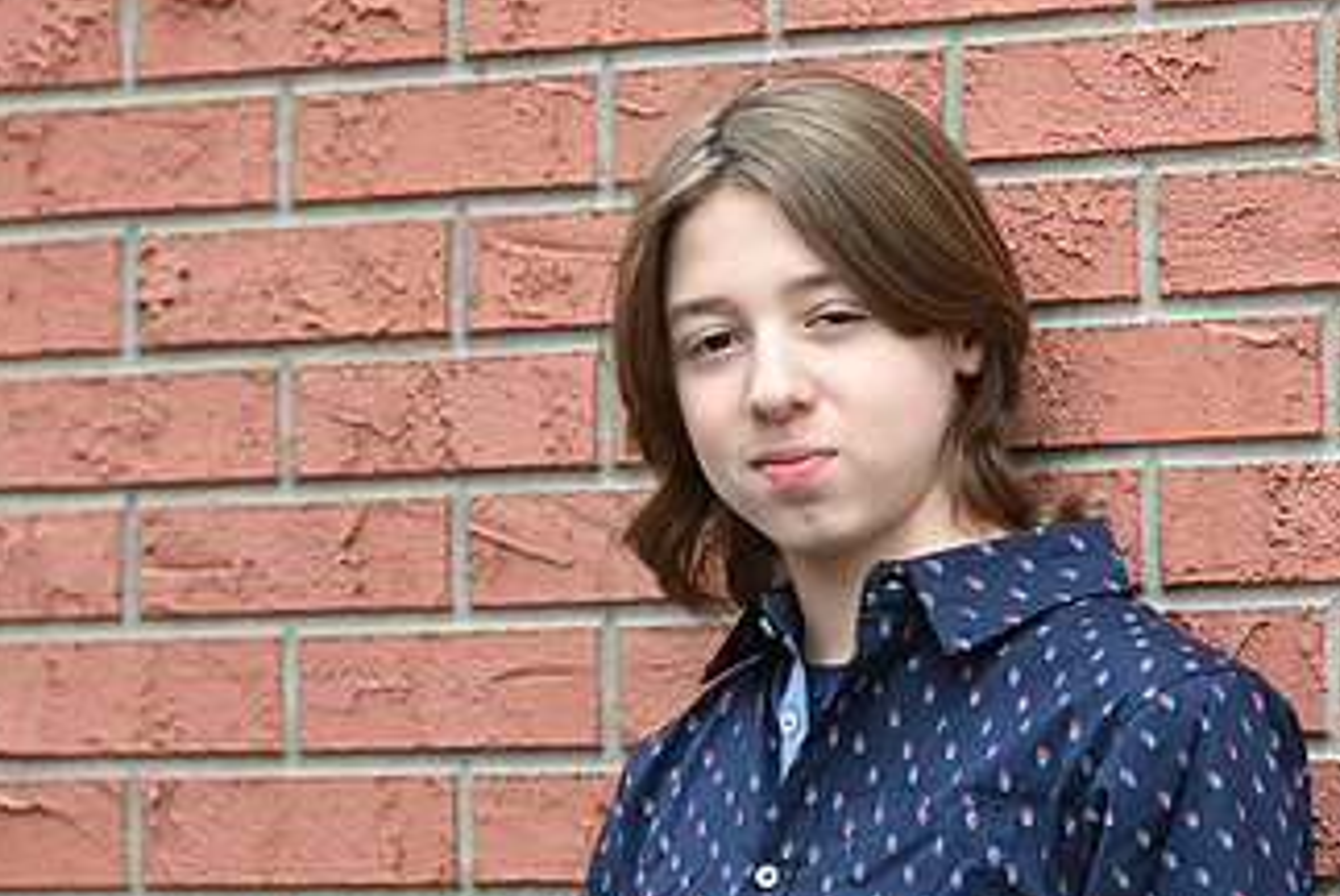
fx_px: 9686
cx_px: 714
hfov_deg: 7.9
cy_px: 433
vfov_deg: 5.3
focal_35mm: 260
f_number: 3.5
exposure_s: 1/100
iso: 640
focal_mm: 145
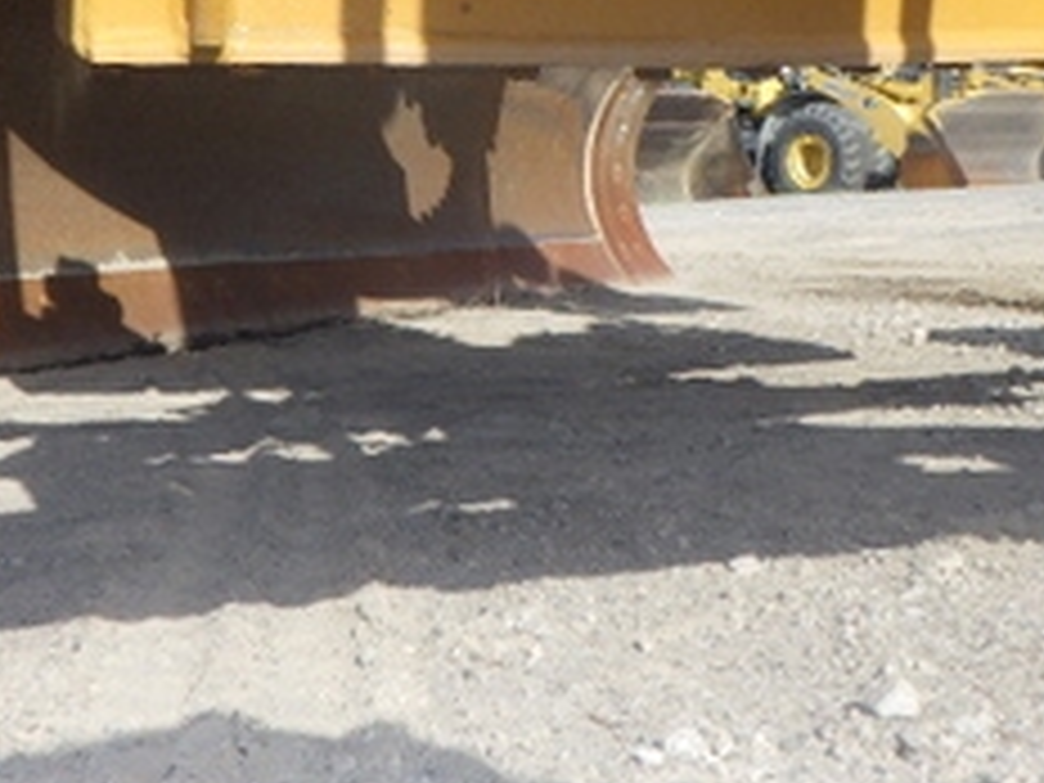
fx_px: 1749
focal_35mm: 58
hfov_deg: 33.2
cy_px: 225
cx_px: 500
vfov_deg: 25.0
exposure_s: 1/800
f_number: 4.2
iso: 125
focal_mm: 5
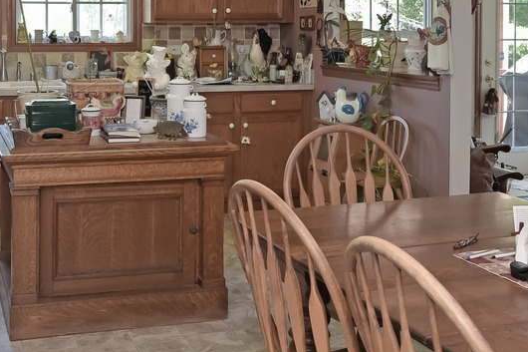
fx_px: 806
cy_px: 57
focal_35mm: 55
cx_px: 193
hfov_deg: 36.0
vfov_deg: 24.1
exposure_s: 1/40
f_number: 7.1
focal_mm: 18
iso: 500
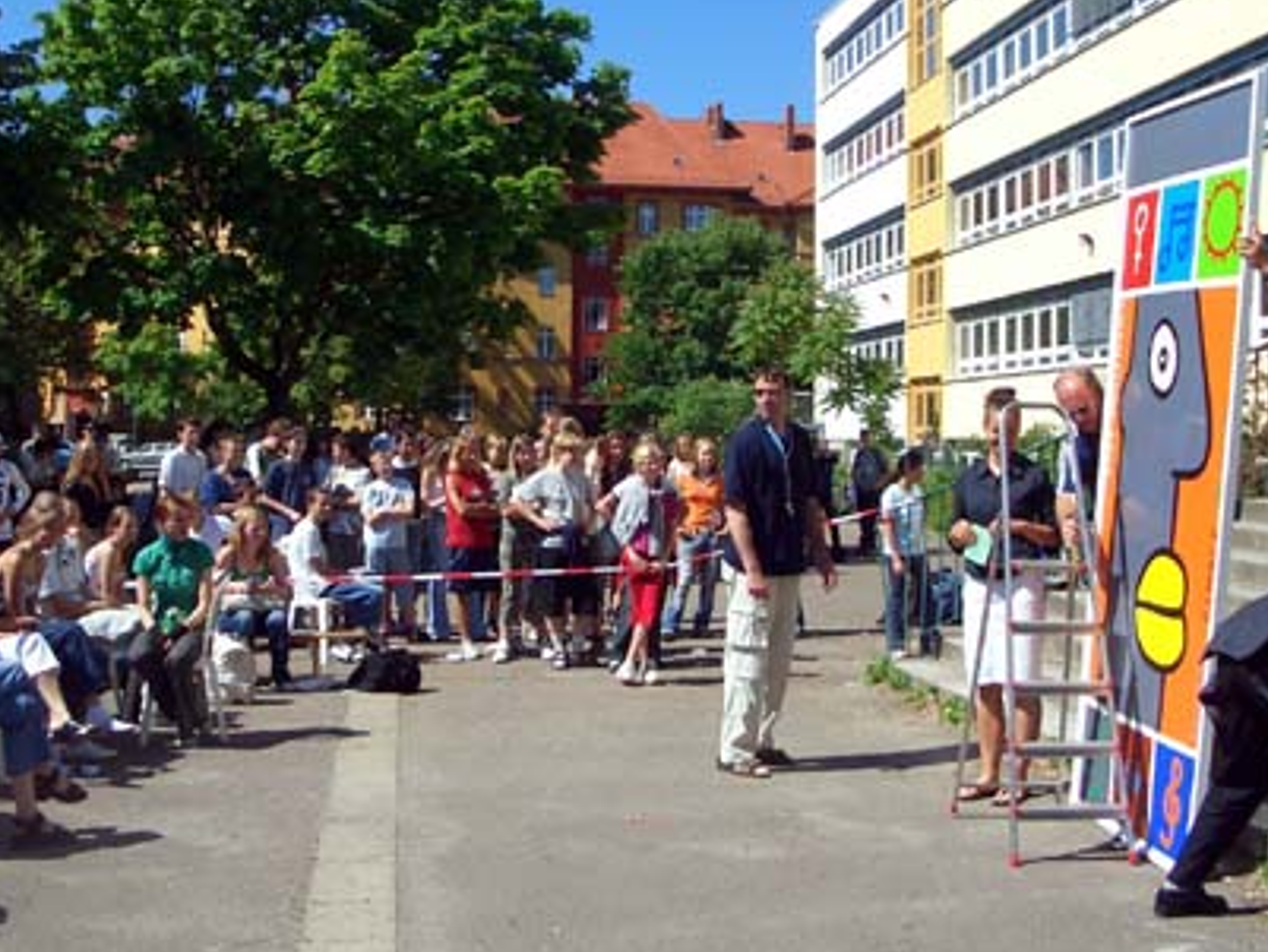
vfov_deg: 30.2
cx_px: 582
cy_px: 378
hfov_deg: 39.6
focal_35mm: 48
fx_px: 1759
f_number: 4.3
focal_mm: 5.8
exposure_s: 1/640
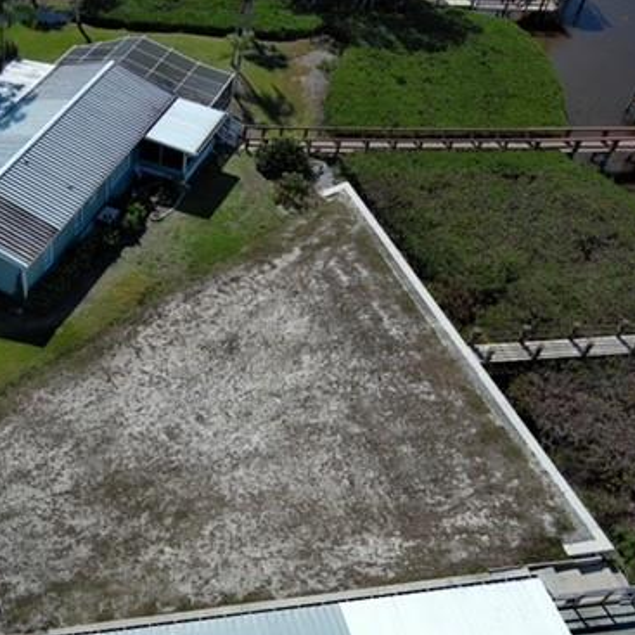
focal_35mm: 43
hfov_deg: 37.4
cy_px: 356
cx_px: 102
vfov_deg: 39.1
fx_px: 892
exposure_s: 1/284
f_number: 2.8
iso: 100
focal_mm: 10.57
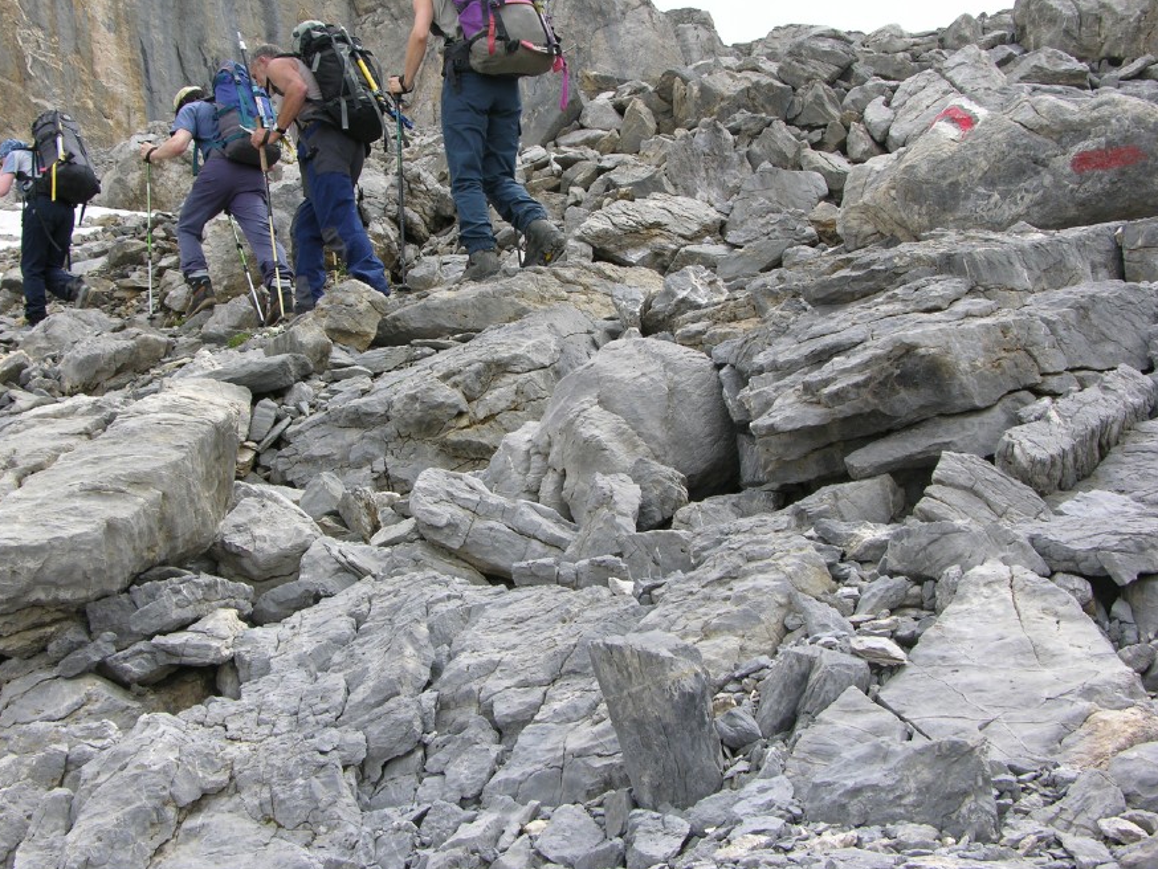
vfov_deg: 35.1
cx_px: 511
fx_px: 1372
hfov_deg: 45.7
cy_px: 376
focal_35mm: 41
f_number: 5
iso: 50
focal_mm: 8.9
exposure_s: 1/153
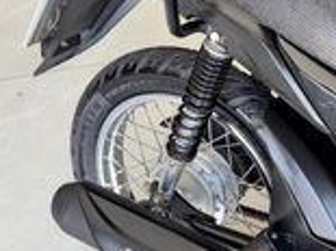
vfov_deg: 20.1
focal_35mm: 73
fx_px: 708
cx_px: 295
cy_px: 108
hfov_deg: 25.9
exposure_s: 1/120
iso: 64
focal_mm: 6.76
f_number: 1.78
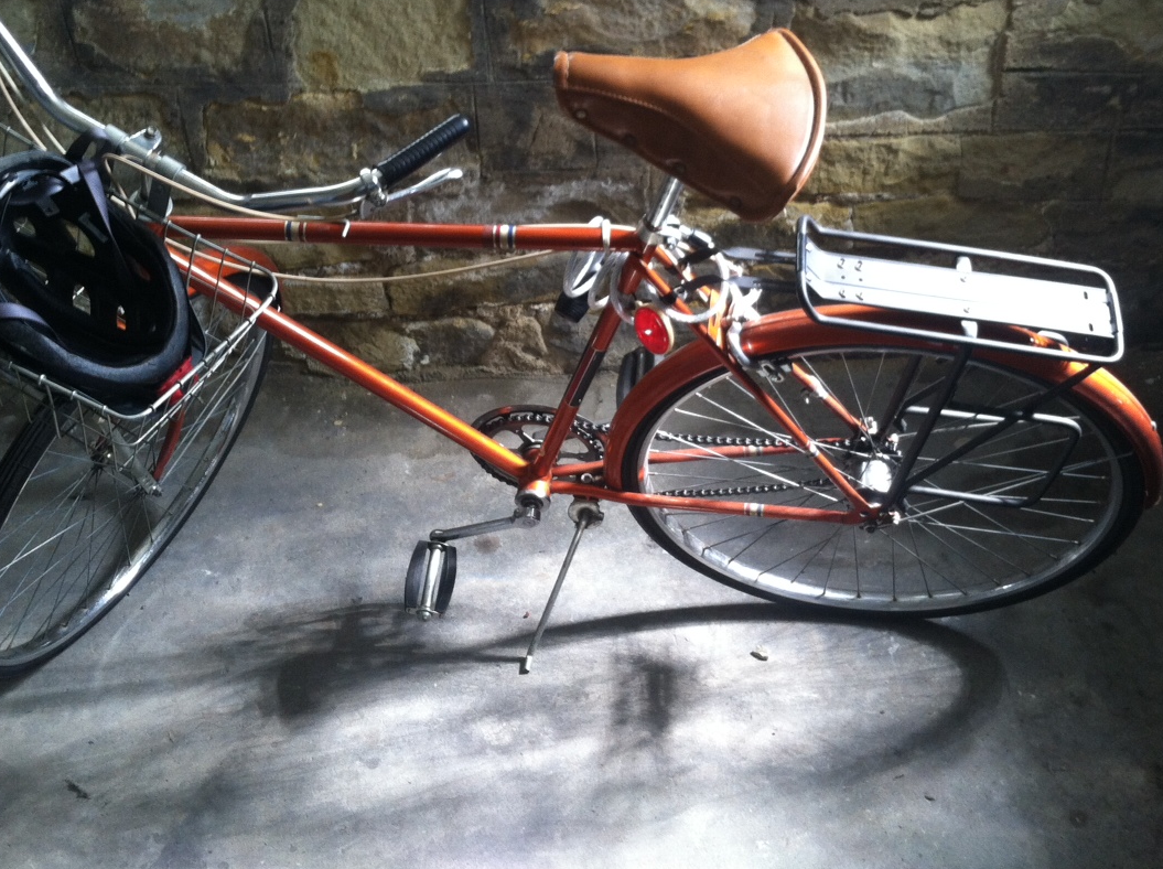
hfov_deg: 43.9
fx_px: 1443
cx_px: 540
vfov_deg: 33.4
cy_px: 347
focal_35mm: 43
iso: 100
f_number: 2.8
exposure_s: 1/15
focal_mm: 3.85
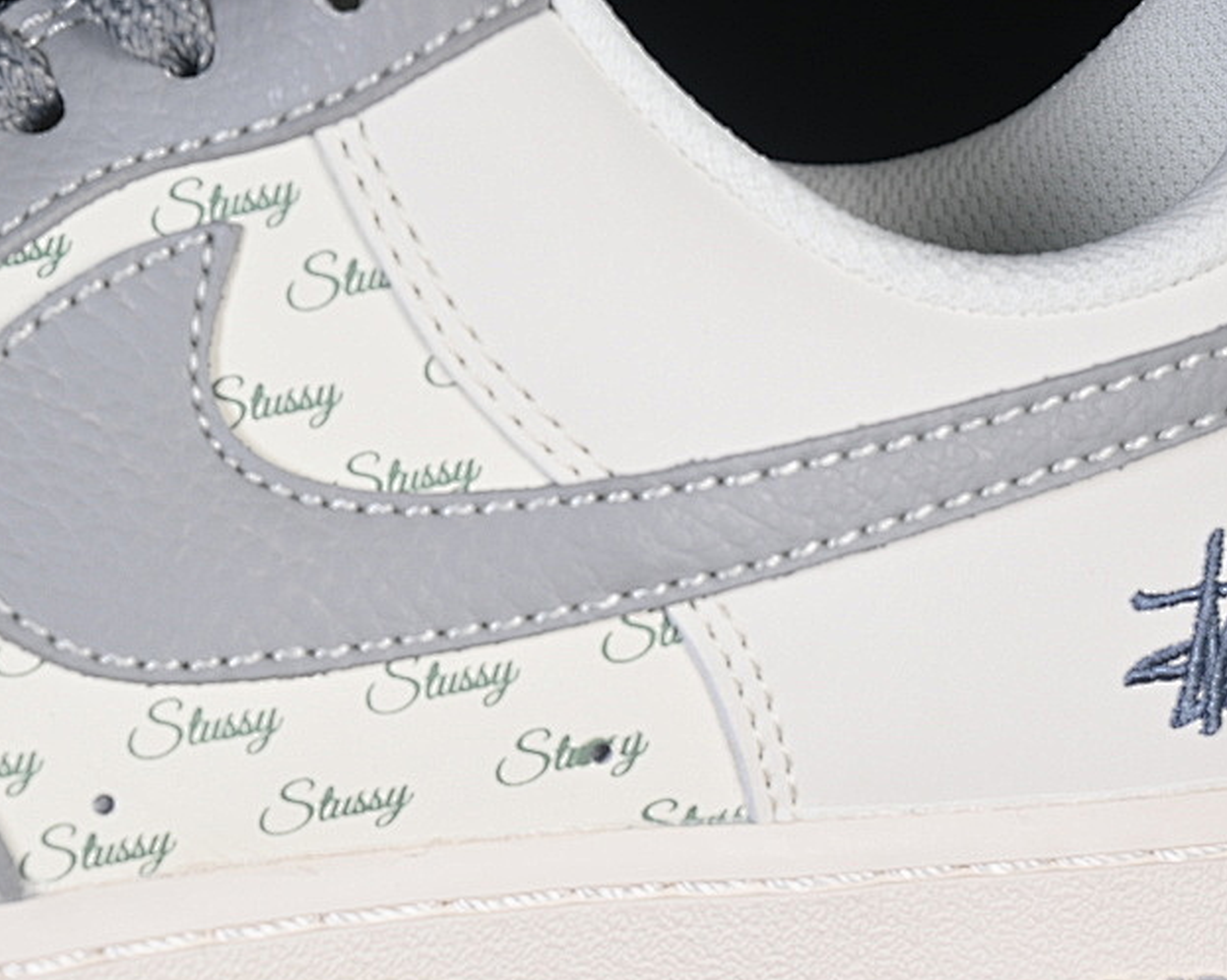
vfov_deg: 12.6
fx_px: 4429
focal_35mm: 122
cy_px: 677
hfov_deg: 15.7
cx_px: 347
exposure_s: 1/80
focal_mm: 50
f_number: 7.1
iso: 160
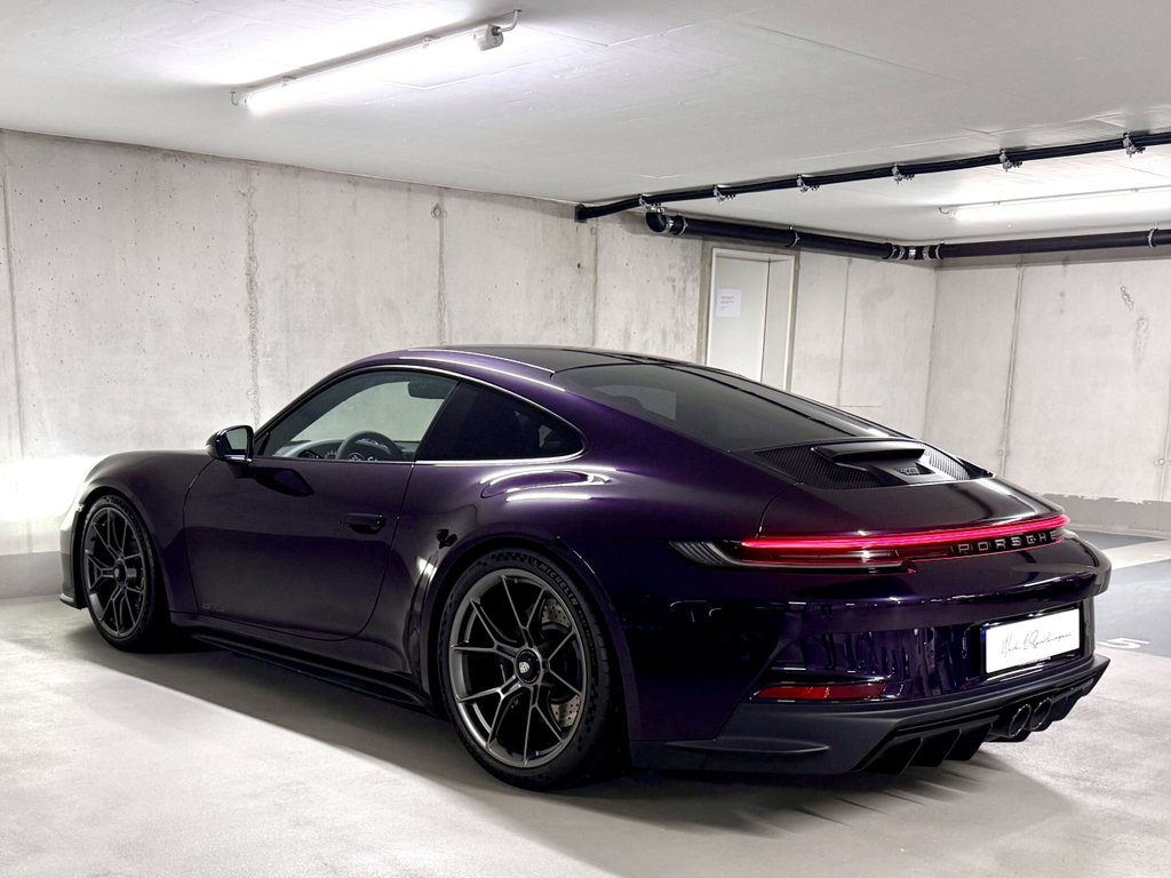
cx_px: 586
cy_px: 439
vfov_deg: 56.8
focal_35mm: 24
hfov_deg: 71.6
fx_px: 812
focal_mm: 6.76
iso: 320
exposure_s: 1/100
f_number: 1.78
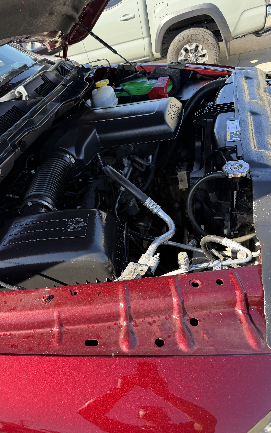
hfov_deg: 47.6
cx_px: 129
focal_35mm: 26
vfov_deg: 70.4
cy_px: 219
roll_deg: +17.5
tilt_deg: -36.6
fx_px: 307
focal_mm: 6.76
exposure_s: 1/580
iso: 100
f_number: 1.78
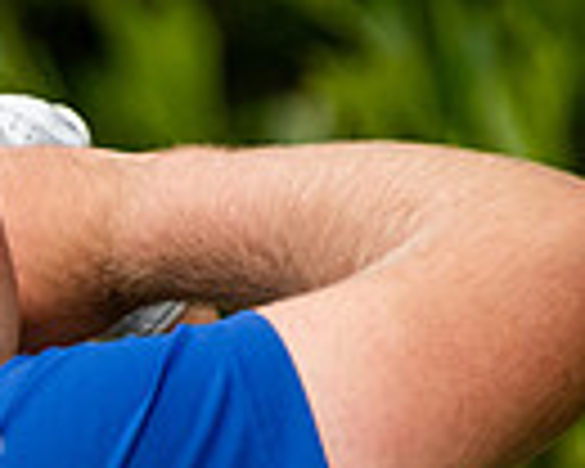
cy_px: 613
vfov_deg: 0.4
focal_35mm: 3504
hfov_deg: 0.6
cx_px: -427
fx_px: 60667
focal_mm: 500
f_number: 5.6
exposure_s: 1/1600
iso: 1000
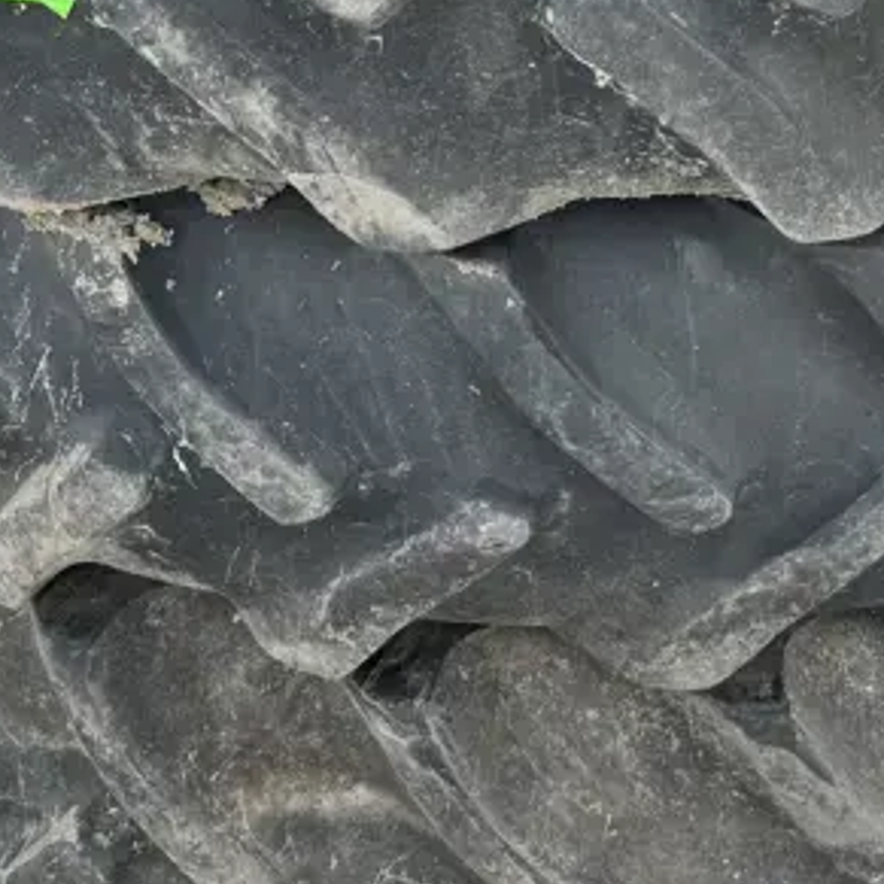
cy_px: 88
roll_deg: -1.2
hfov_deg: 24.5
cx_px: 601
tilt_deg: -25.1
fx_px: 2022
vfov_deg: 24.0
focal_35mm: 70
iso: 80
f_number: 1.78
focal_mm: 6.86
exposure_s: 1/562
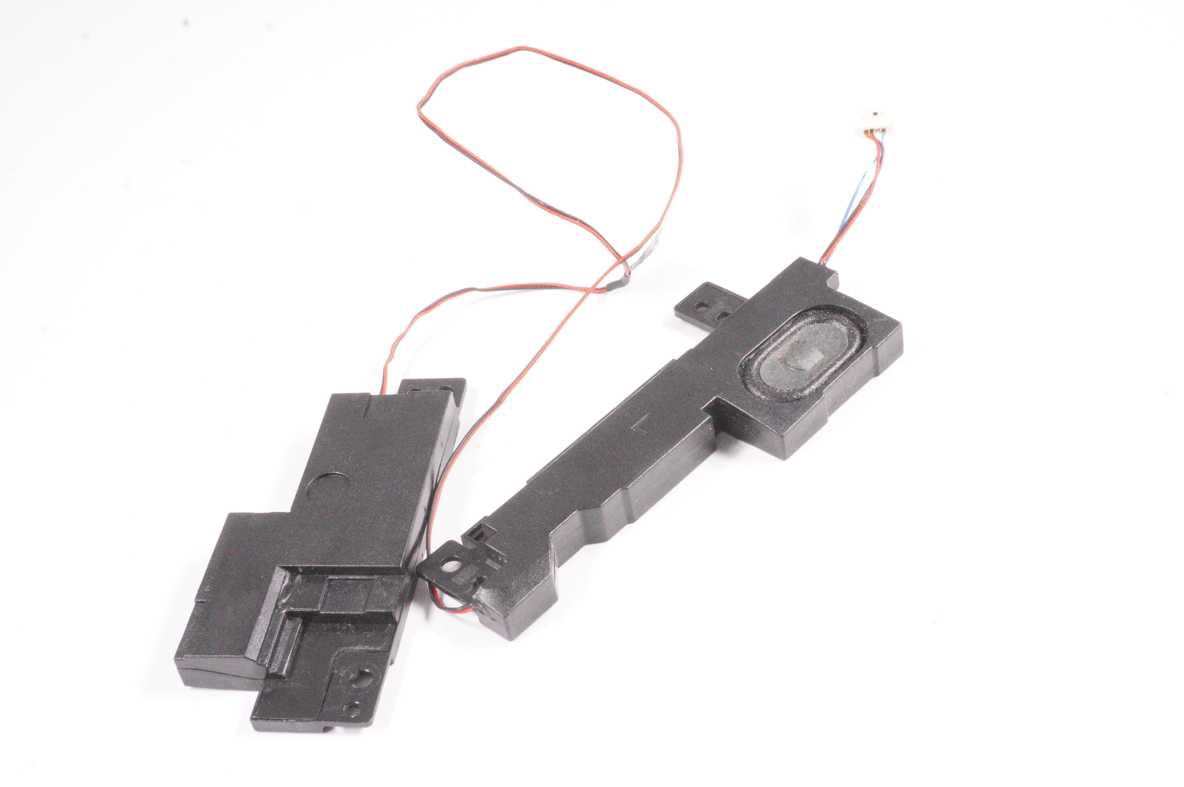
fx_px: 1725
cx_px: 592
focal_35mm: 52
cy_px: 394
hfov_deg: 37.9
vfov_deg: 25.7
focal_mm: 35
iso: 12800
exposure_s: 1/250
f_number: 22
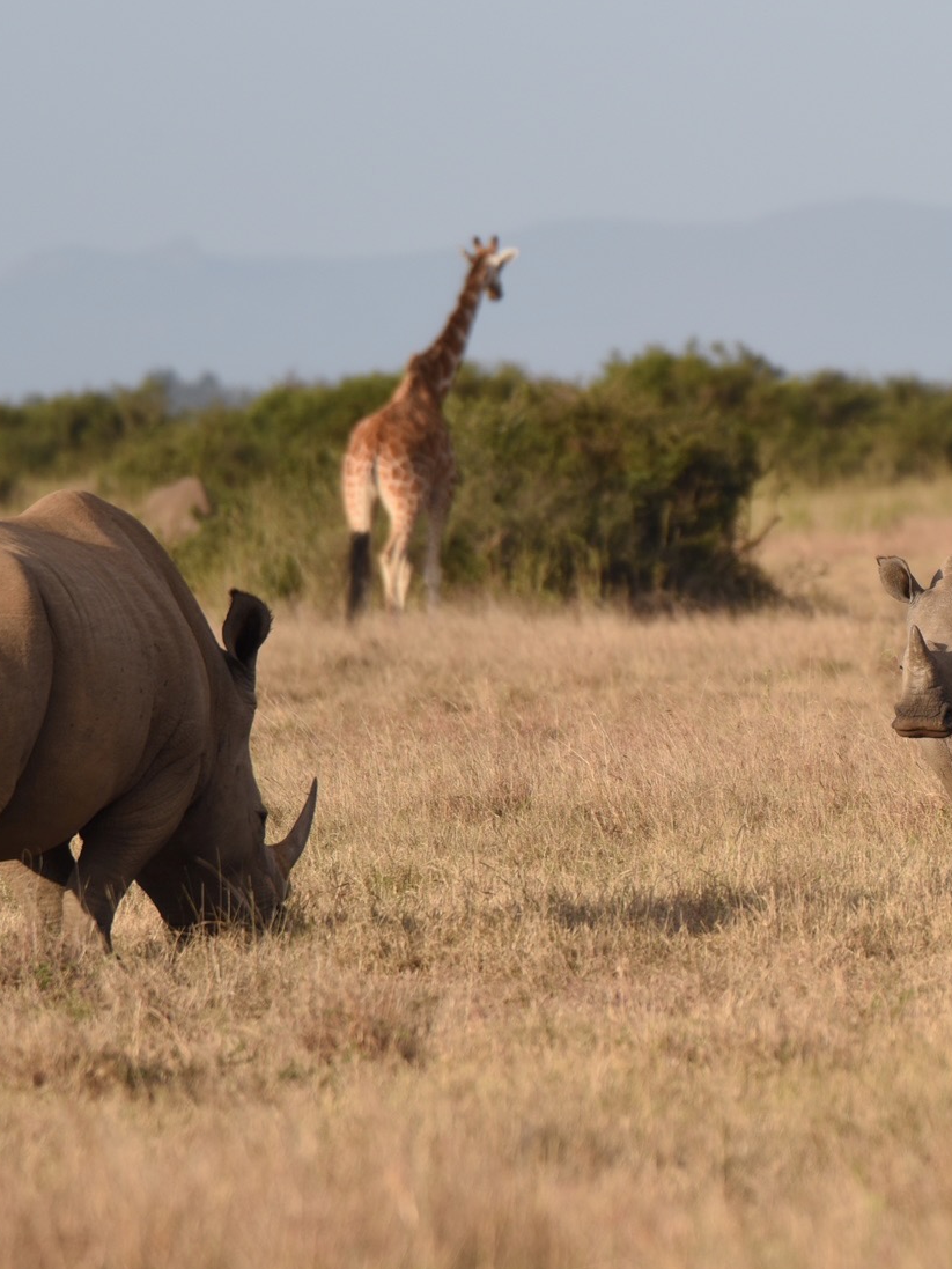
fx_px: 25883
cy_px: 711
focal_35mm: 706
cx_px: 925
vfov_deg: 2.8
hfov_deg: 2.1
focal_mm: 350
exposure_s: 1/400
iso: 110
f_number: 5.6
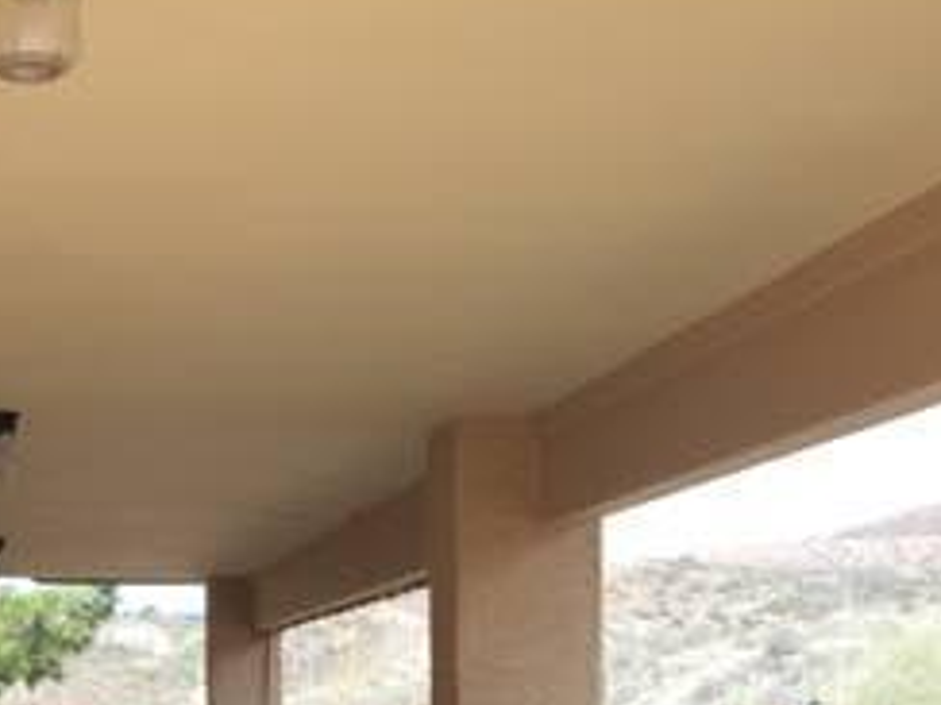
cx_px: -216
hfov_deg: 23.3
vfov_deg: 18.3
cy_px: 871
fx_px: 2066
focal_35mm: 76
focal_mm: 4.15
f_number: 2.2
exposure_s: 1/455
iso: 32
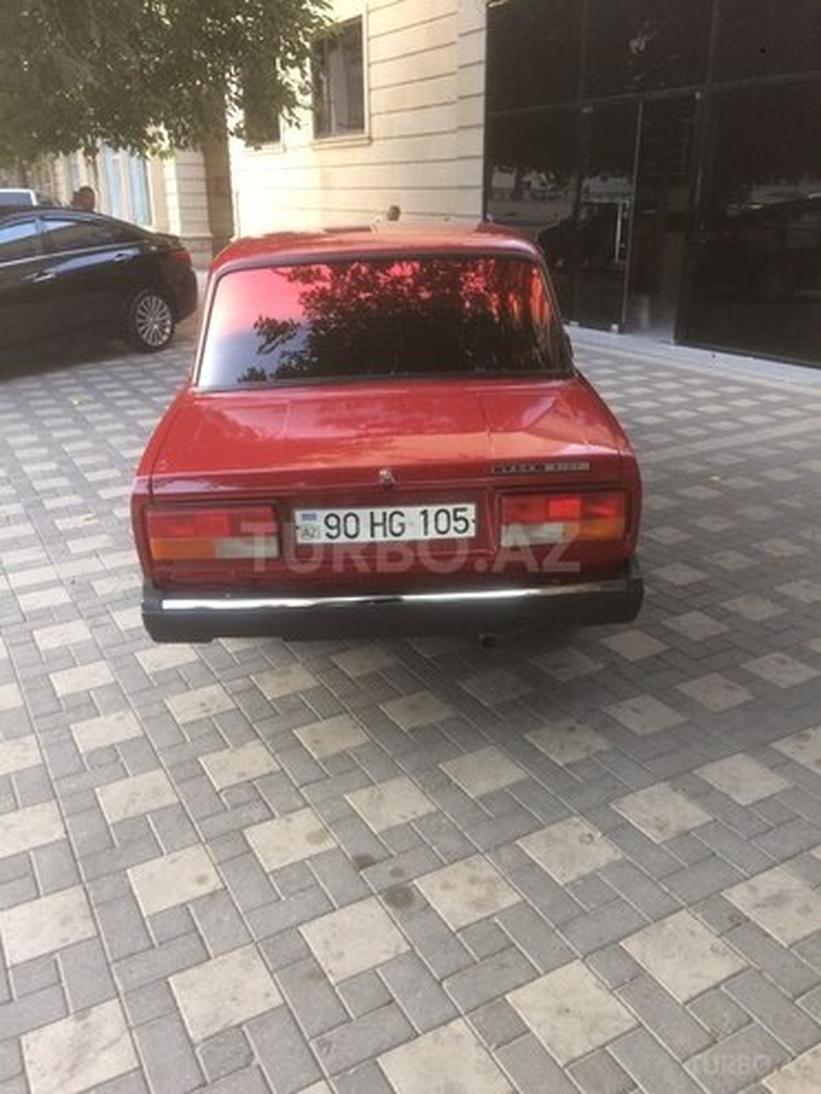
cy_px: 547
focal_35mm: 29
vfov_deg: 61.7
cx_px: 410
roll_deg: -1.0
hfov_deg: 48.2
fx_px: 917
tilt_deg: -23.4
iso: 50
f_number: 2.2
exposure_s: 1/33
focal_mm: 4.15
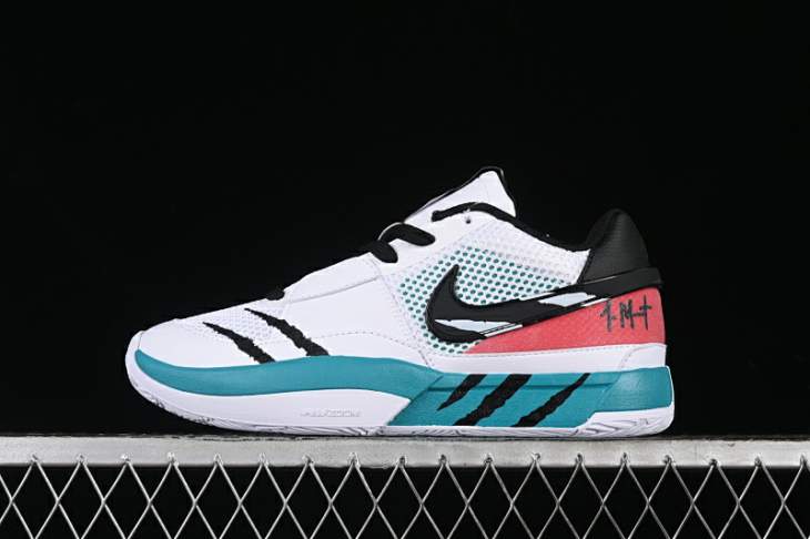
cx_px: 405
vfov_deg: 18.2
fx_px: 1687
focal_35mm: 75
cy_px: 270
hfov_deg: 27.0
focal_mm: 50
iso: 160
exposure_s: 1/80
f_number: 8
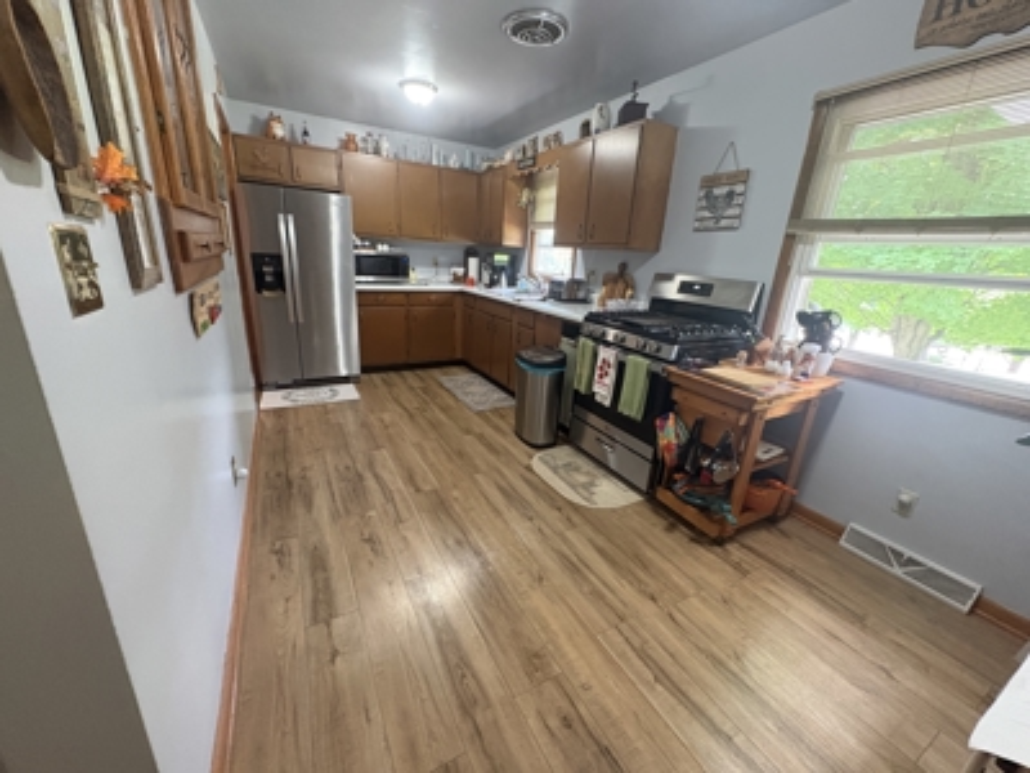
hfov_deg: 102.1
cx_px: 515
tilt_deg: -17.2
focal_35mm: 14
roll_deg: -3.2
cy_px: 386
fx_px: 417
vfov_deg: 85.7
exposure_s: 1/60
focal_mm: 2.22
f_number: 2.2
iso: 800
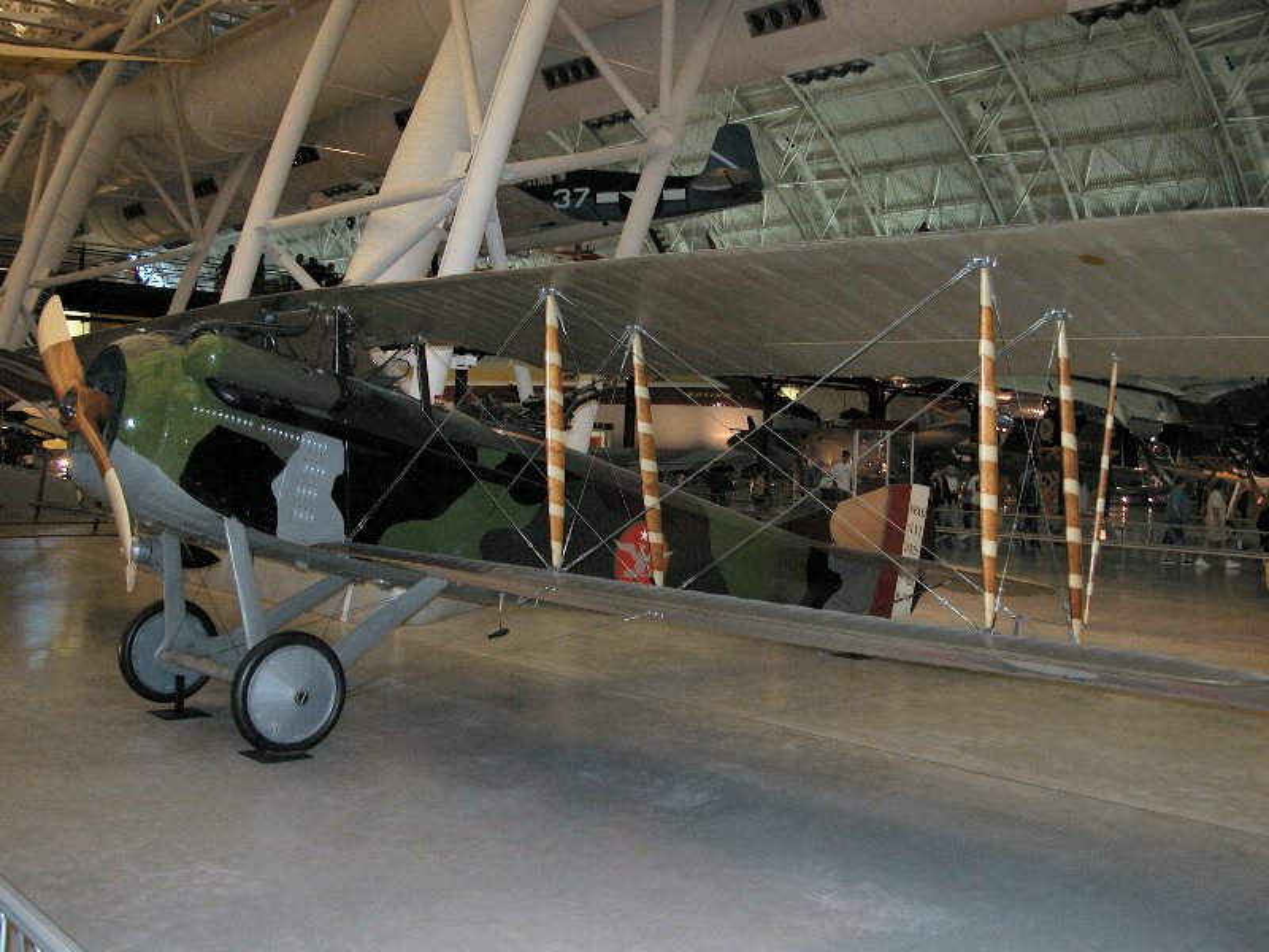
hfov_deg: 52.6
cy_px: 476
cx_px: 634
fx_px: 1283
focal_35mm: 35
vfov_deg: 40.7
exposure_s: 1/60
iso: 200
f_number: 2.8
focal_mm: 8.9
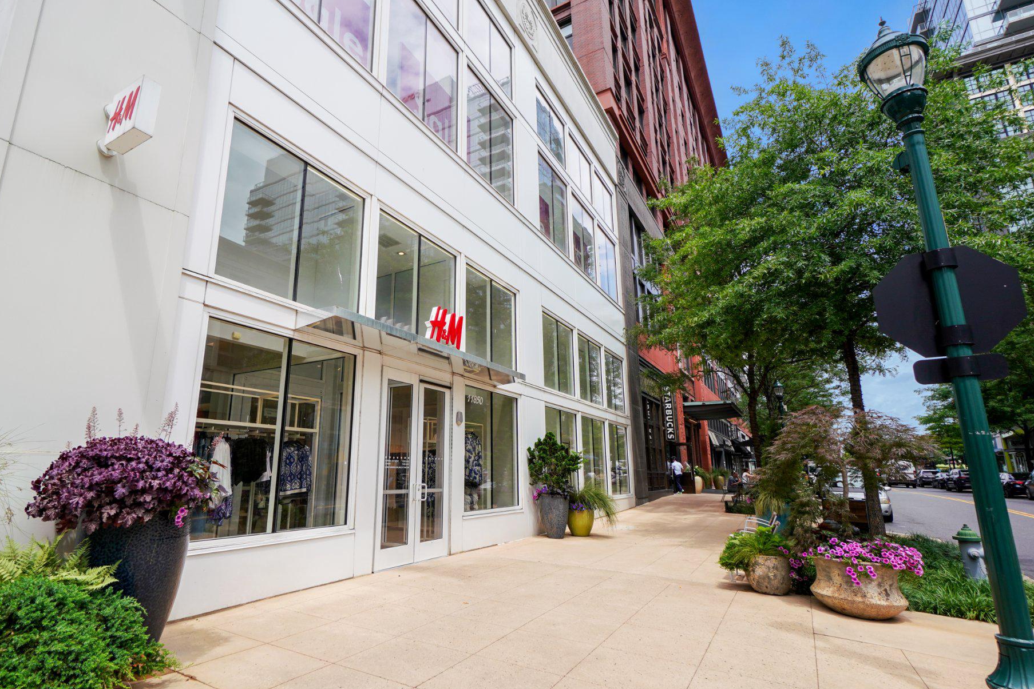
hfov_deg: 93.0
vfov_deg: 70.4
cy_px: 354
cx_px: 471
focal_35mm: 17
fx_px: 488
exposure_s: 1/250
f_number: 8
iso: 100
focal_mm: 10
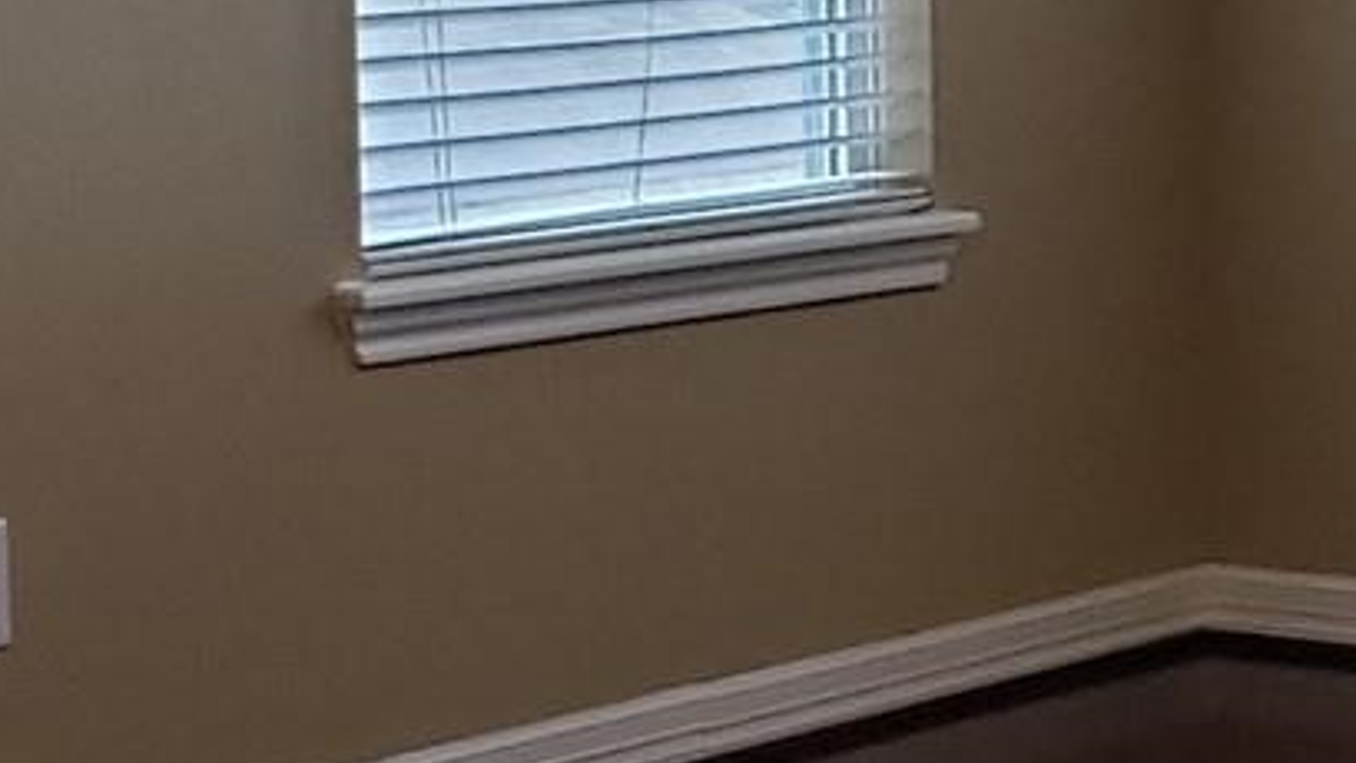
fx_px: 5105
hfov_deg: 14.2
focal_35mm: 142
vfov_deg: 8.5
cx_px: 1969
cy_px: 299
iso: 500
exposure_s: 1/120
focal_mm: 4.3
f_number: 2.4
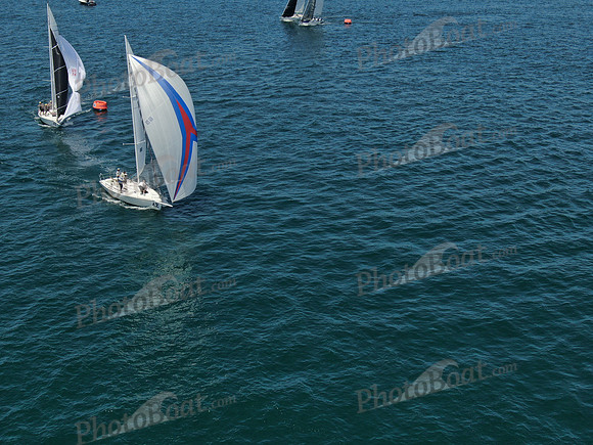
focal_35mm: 48
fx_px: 822
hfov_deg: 39.7
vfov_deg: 30.3
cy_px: 222
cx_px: 296
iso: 100
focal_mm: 8.6
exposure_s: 1/1000
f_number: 3.8
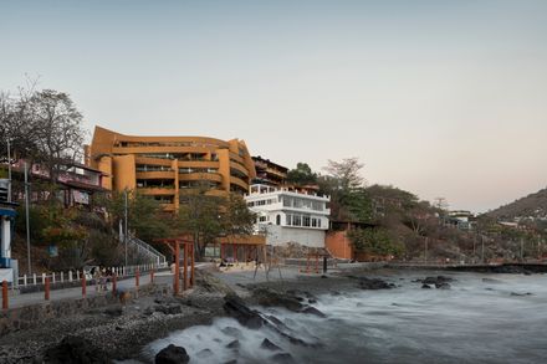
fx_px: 365
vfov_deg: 53.1
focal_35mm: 24
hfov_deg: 73.8
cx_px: 274
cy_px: 182
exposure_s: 1.6
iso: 100
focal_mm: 24
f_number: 10
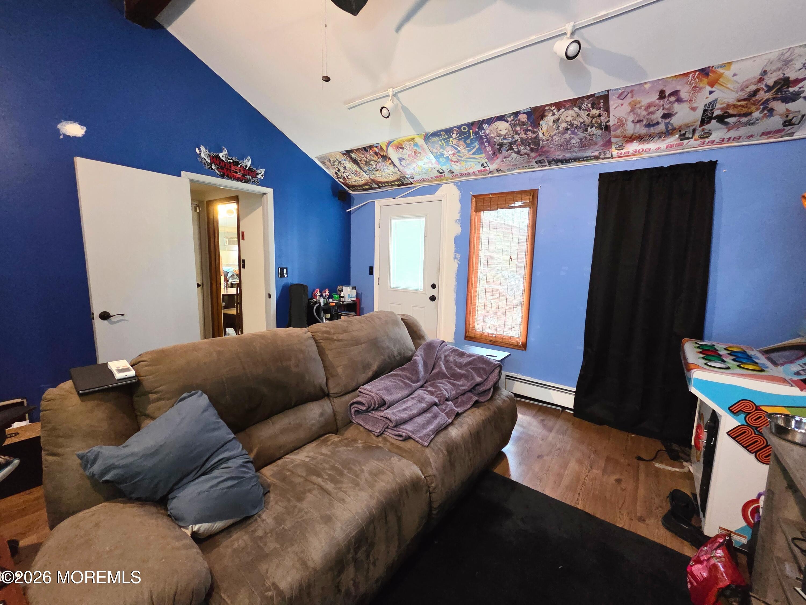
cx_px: 403
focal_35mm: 13
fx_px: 303
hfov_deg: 106.2
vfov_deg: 89.9
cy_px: 302
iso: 1250
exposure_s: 1/60
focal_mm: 2.2
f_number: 2.2
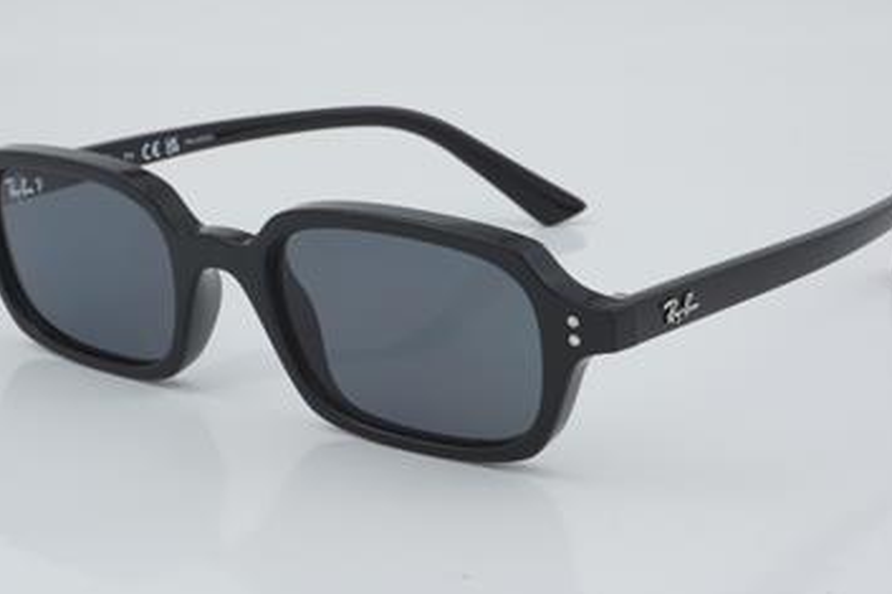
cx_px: 442
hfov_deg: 21.8
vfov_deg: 14.6
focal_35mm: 94
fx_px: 2317
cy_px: 301
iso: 100
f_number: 29
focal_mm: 55
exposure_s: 1/4
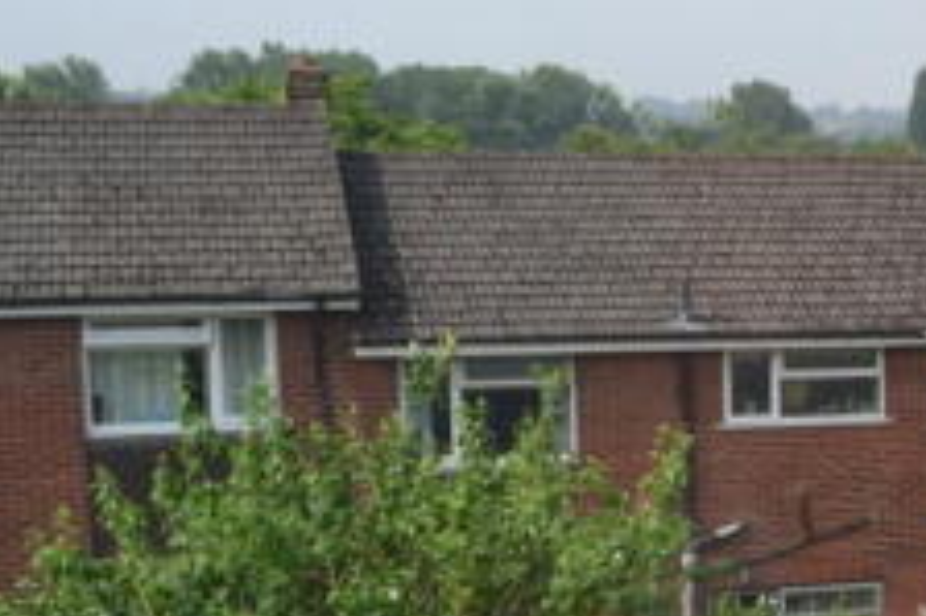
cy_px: 494
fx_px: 2031
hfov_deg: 23.2
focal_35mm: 79
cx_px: 1147
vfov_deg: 17.1
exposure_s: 1/200
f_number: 7.1
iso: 100
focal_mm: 18
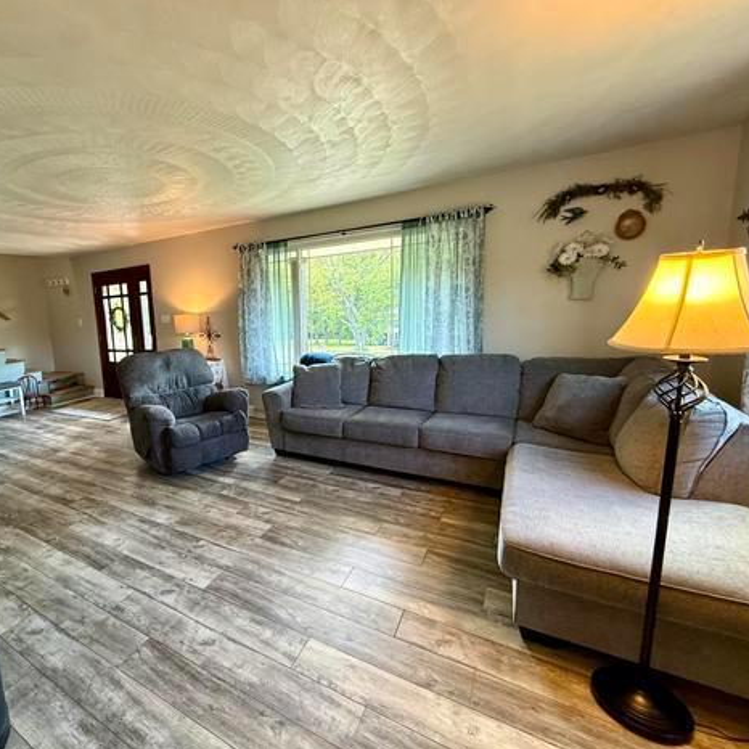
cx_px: 249
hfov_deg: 81.1
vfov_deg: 84.0
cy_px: 371
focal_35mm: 17
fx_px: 416
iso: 250
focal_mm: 2.22
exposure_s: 1/60
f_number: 2.2
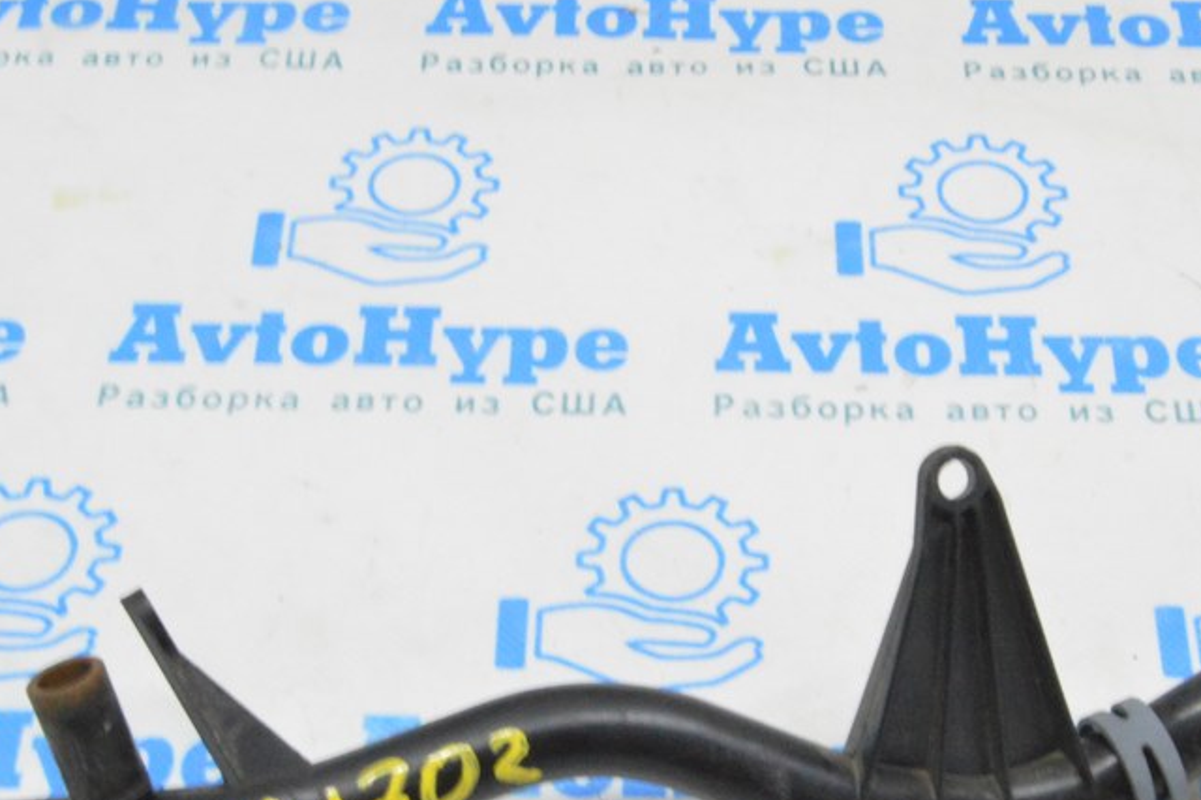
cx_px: 674
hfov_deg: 28.1
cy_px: 536
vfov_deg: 18.8
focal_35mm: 72
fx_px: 2401
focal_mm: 30
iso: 6400
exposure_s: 1/15
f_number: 20
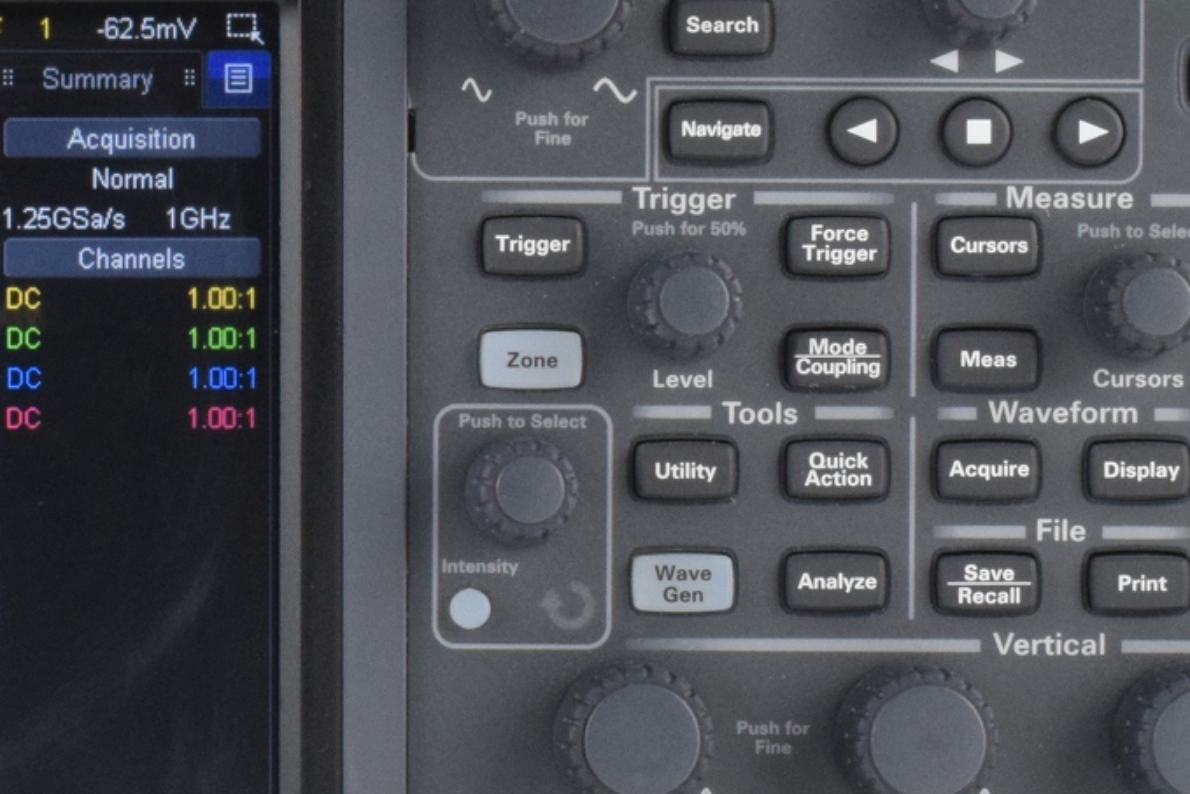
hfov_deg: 9.8
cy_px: 653
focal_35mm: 208
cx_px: 32
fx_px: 6877
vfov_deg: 6.6
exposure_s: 1/30
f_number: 22
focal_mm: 46
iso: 1600
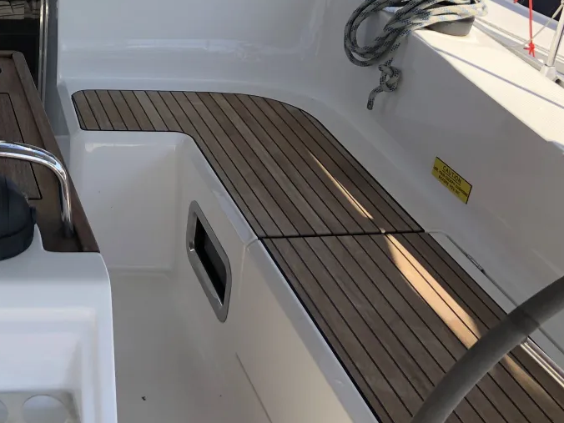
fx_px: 945
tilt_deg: -16.6
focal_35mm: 58
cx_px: -3
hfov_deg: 30.8
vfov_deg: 24.6
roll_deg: +0.4
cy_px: 54
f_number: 1.8
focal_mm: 4
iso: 20
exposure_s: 1/979
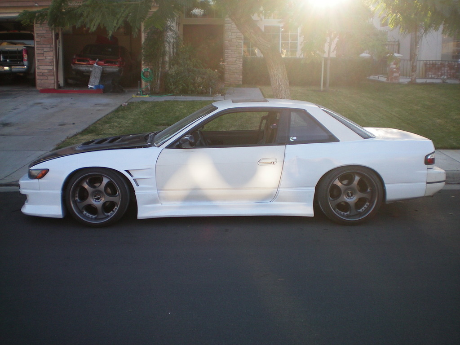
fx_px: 585
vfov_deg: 32.9
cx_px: 230
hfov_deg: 42.9
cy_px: 172
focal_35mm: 44
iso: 64
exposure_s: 1/125
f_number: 3.5
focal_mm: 7.4
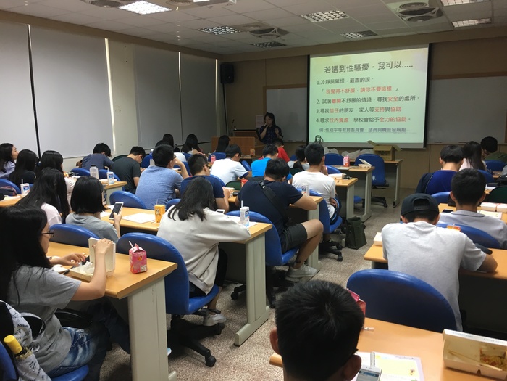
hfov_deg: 61.7
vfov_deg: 48.2
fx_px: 425
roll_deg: +1.4
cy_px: 190
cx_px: 254
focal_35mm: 29
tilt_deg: -9.2
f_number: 2.2
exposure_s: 1/30
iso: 80
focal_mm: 4.15
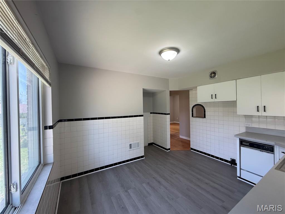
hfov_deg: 102.1
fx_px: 115
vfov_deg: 85.7
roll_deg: +0.7
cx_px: 142
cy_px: 107
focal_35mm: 14
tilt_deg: -0.2
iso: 160
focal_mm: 2.22
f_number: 2.2
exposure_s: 1/120
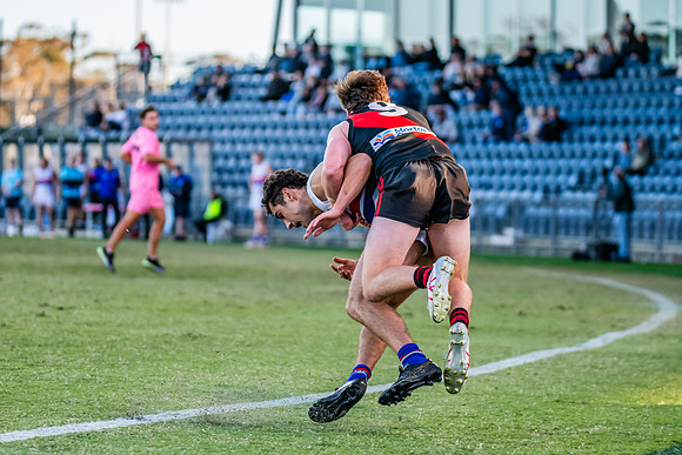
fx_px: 3630
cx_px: 302
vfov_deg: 7.2
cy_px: 205
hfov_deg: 10.7
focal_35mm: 192
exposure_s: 1/1600
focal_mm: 170
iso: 2200
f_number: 4
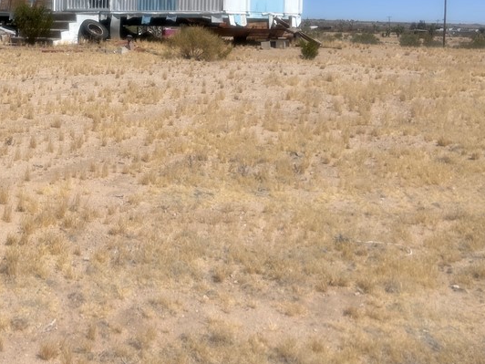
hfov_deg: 35.6
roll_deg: +0.6
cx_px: 36
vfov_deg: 28.1
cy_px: 41
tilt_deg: -0.3
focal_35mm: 50
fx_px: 701
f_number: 1.5
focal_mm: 5.7
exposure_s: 1/9434
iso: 50
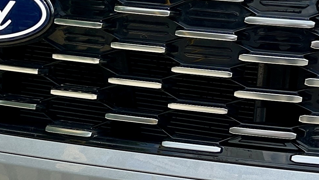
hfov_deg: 18.3
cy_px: 114
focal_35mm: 117
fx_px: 990
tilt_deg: -8.6
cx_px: 148
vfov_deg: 10.4
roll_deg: -0.7
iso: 50
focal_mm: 5.7
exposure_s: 1/2208
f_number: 1.5
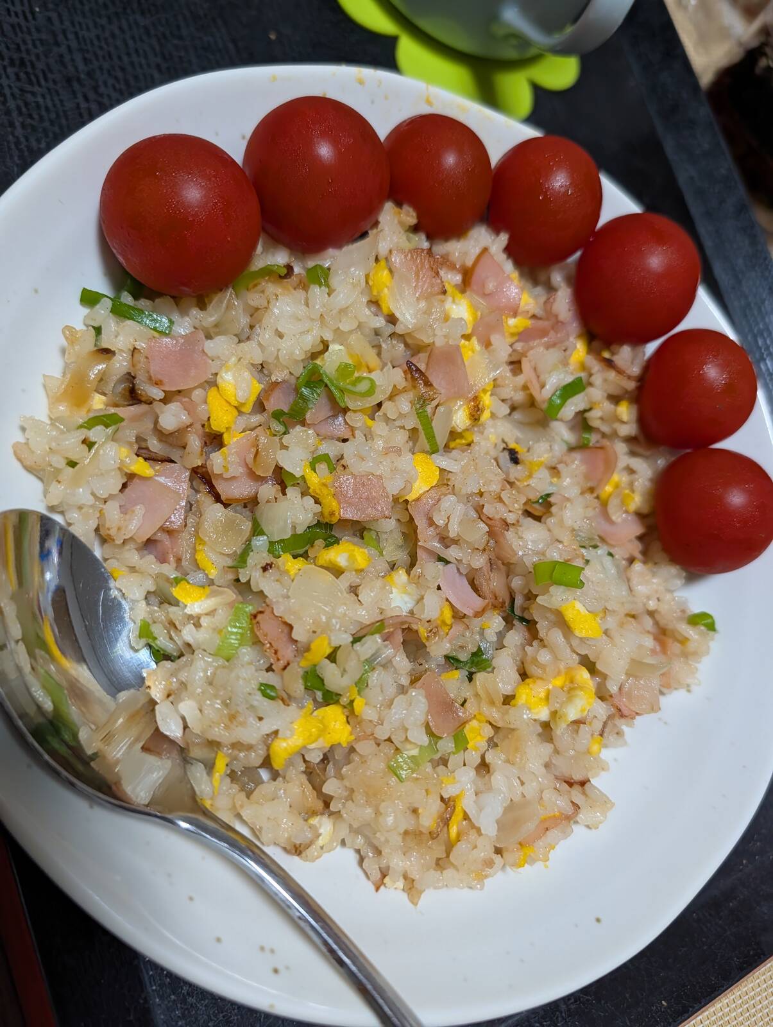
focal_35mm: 24
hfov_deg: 56.9
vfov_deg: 71.5
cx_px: 386
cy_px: 514
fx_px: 713
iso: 919
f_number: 1.68
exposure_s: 1/104
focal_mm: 6.9
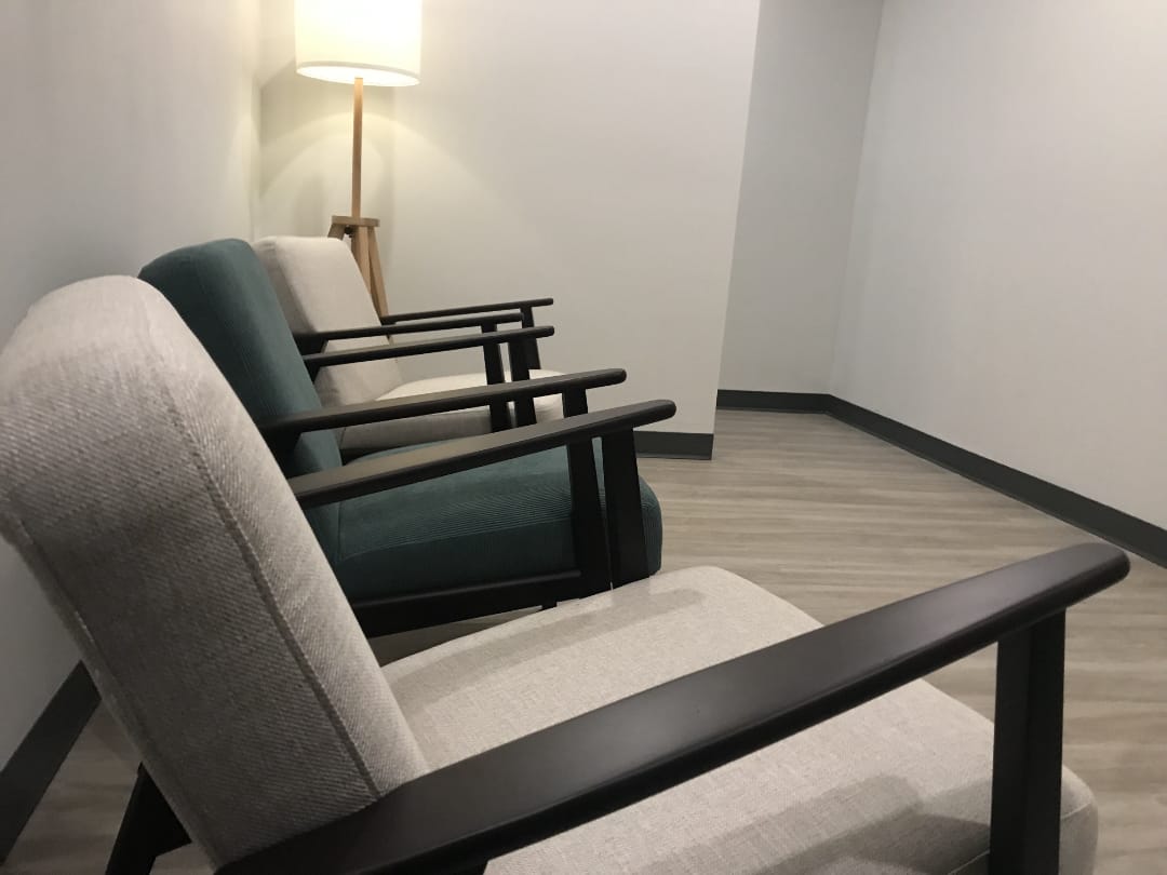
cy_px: 438
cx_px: 584
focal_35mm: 28
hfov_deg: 63.4
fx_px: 944
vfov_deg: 49.7
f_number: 1.8
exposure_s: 1/15
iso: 80
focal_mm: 4
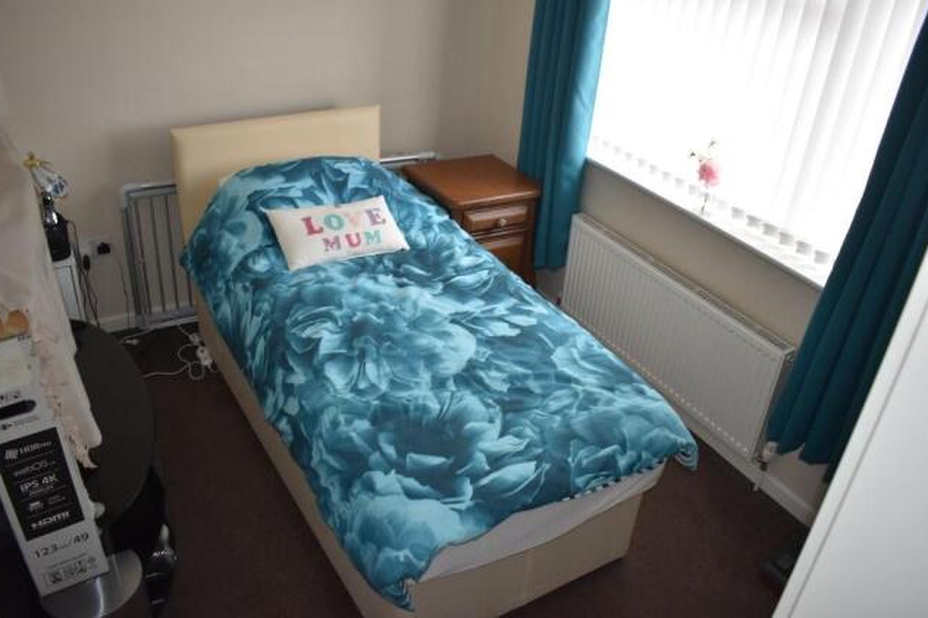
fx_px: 722
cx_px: 463
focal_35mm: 28
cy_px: 305
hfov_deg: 65.5
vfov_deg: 46.4
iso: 800
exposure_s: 1/160
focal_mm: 18
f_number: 3.5
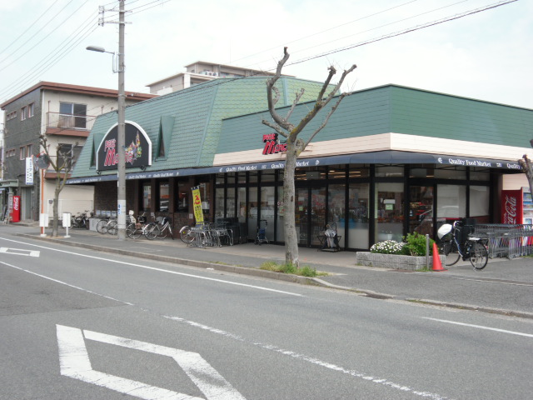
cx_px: 266
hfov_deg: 41.2
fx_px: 708
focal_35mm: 46
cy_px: 200
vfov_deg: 31.5
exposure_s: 1/250
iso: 64
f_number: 4.3
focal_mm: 8.2
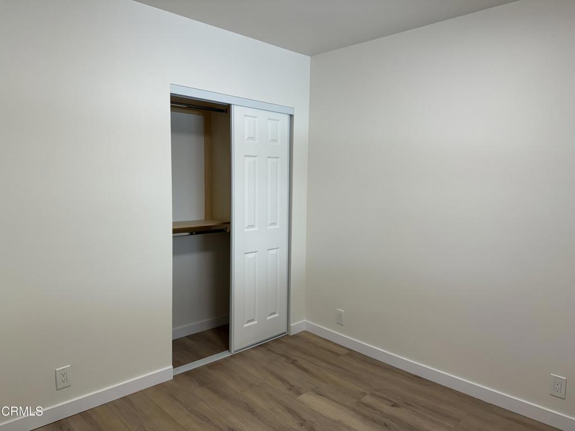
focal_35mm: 24
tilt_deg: -5.0
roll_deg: -1.6
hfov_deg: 71.6
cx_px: 288
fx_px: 399
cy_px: 216
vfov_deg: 56.8
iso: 160
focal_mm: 6.76
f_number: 1.78
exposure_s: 1/120
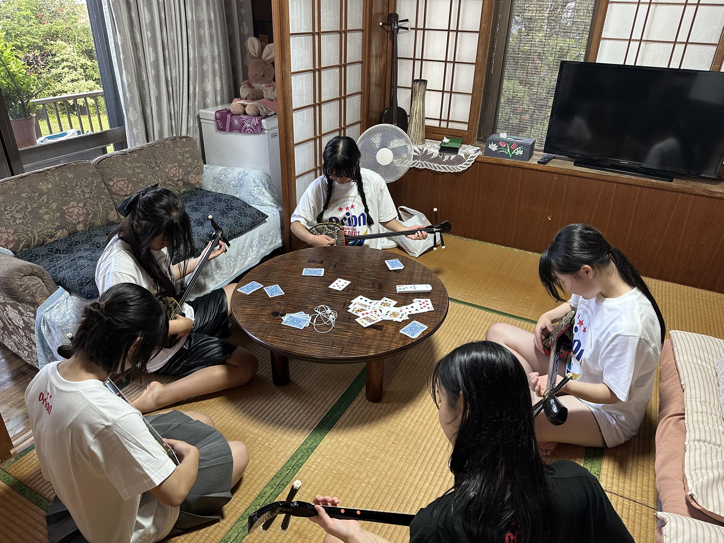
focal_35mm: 24
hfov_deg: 71.6
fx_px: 502
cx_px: 362
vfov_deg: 56.8
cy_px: 272
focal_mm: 6.9
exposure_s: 1/60
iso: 250
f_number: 1.8
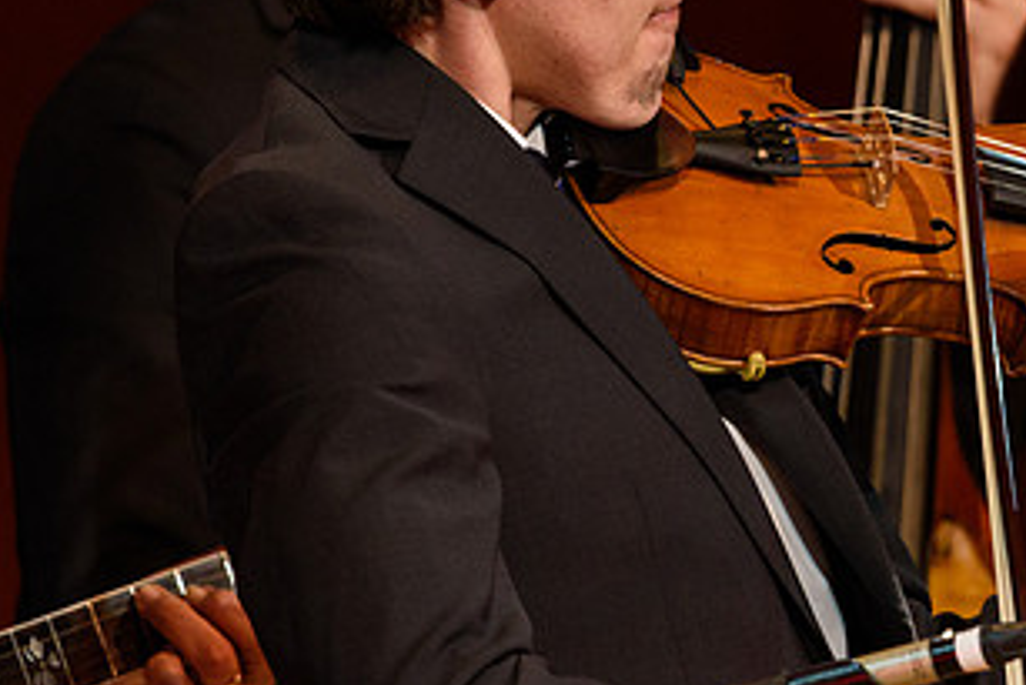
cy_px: 119
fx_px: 32276
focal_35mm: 1132
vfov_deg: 1.2
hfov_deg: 1.8
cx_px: 856
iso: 2500
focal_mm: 600
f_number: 6.3
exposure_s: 1/320
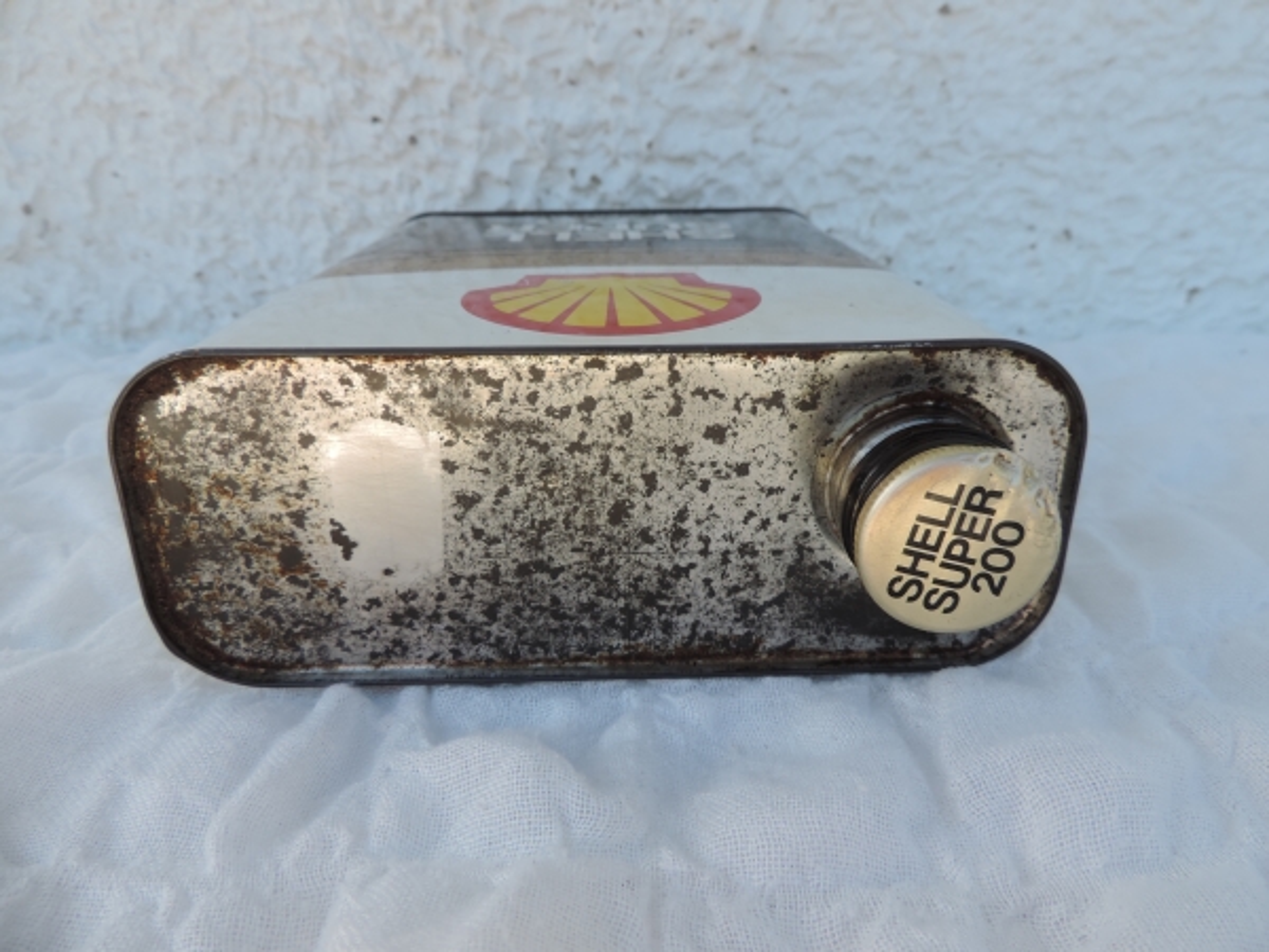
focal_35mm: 24
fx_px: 880
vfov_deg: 56.8
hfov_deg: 71.6
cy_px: 476
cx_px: 634
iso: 80
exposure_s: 1/320
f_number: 3
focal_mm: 4.3
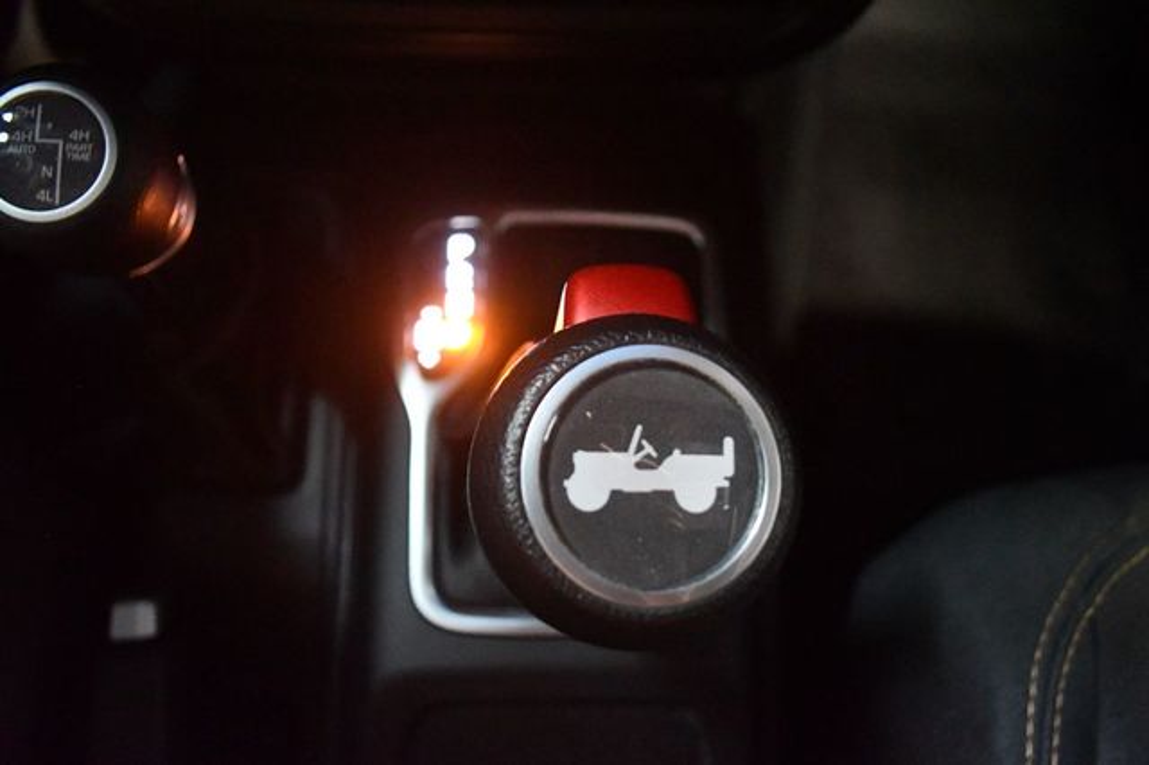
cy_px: 382
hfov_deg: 67.4
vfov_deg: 47.9
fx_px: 861
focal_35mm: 27
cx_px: 574
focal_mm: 18
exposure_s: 1/50
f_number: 3.5
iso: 12800
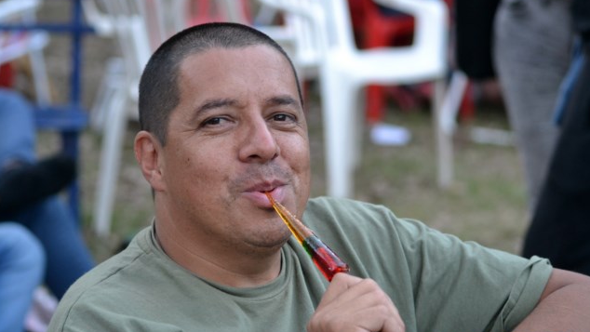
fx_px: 2034
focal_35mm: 130
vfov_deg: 9.3
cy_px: 186
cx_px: 295
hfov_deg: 16.5
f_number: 4
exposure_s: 1/125
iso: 900
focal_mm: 82
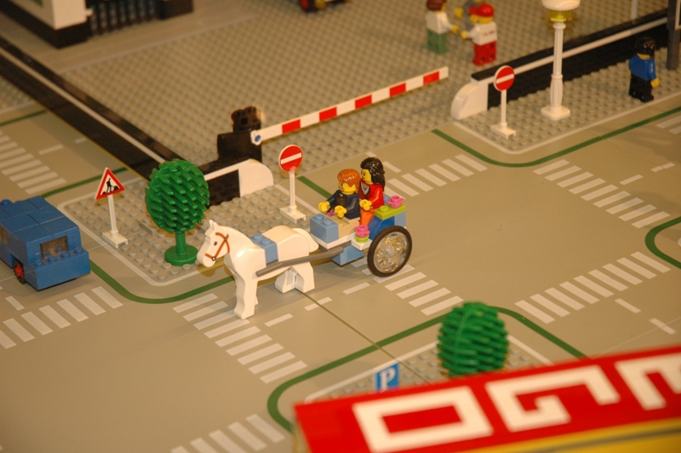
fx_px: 1985
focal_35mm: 105
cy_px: 226
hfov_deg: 19.5
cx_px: 340
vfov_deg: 13.0
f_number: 4.5
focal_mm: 70
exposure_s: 1/100
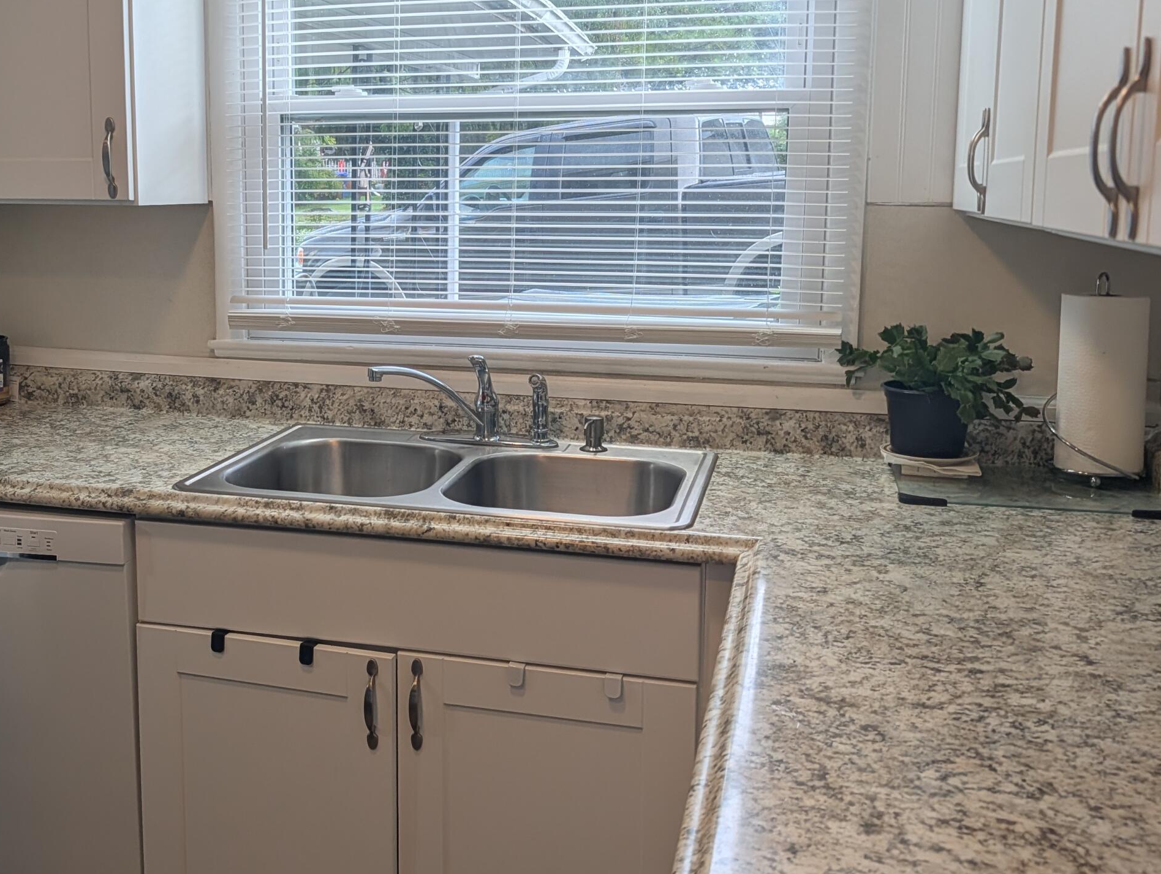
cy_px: 346
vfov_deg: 37.6
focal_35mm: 38
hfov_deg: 48.1
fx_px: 1276
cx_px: 382
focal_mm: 6.9
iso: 21
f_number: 1.68
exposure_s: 1/314
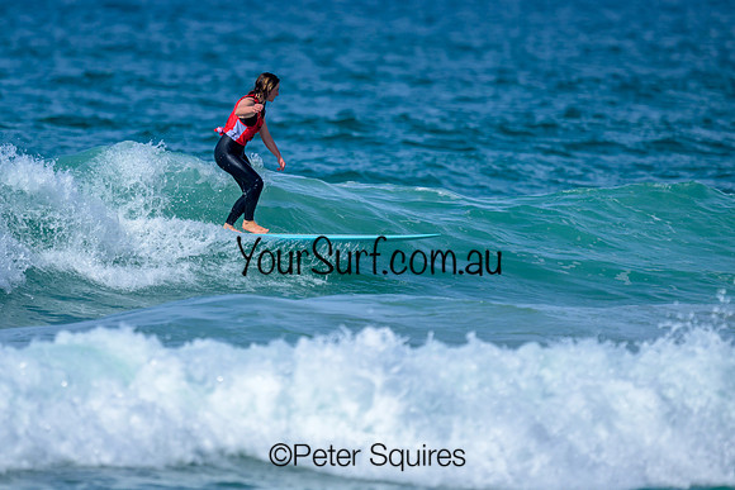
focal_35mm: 1100
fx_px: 22462
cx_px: 248
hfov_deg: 1.9
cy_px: 232
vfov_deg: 1.3
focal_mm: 800
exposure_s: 1/2000
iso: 180
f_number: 6.3
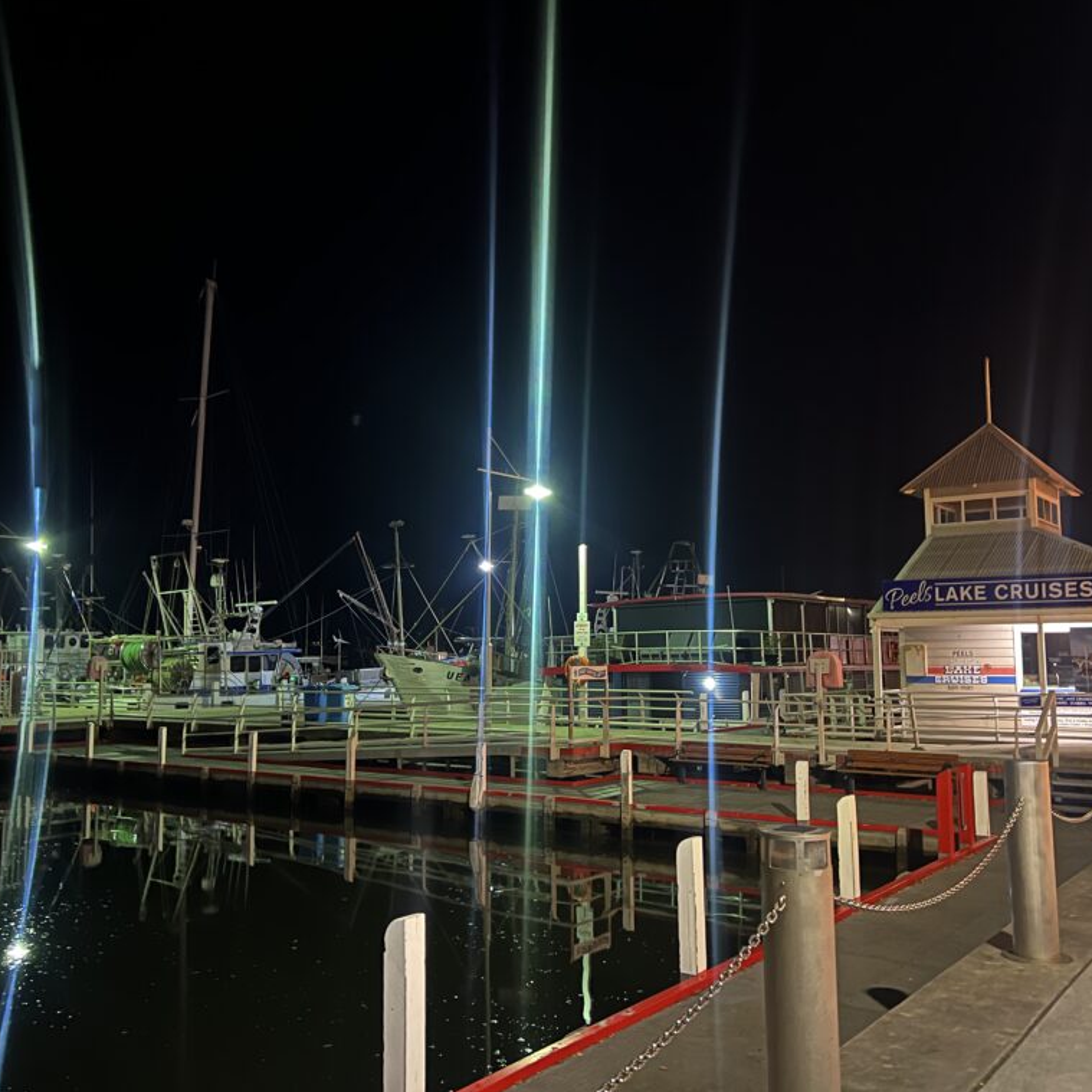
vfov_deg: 52.5
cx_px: 529
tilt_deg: +6.4
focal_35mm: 31
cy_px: 542
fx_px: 1106
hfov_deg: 52.5
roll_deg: +1.2
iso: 1000
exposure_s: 1/9
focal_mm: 5.7
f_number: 1.5
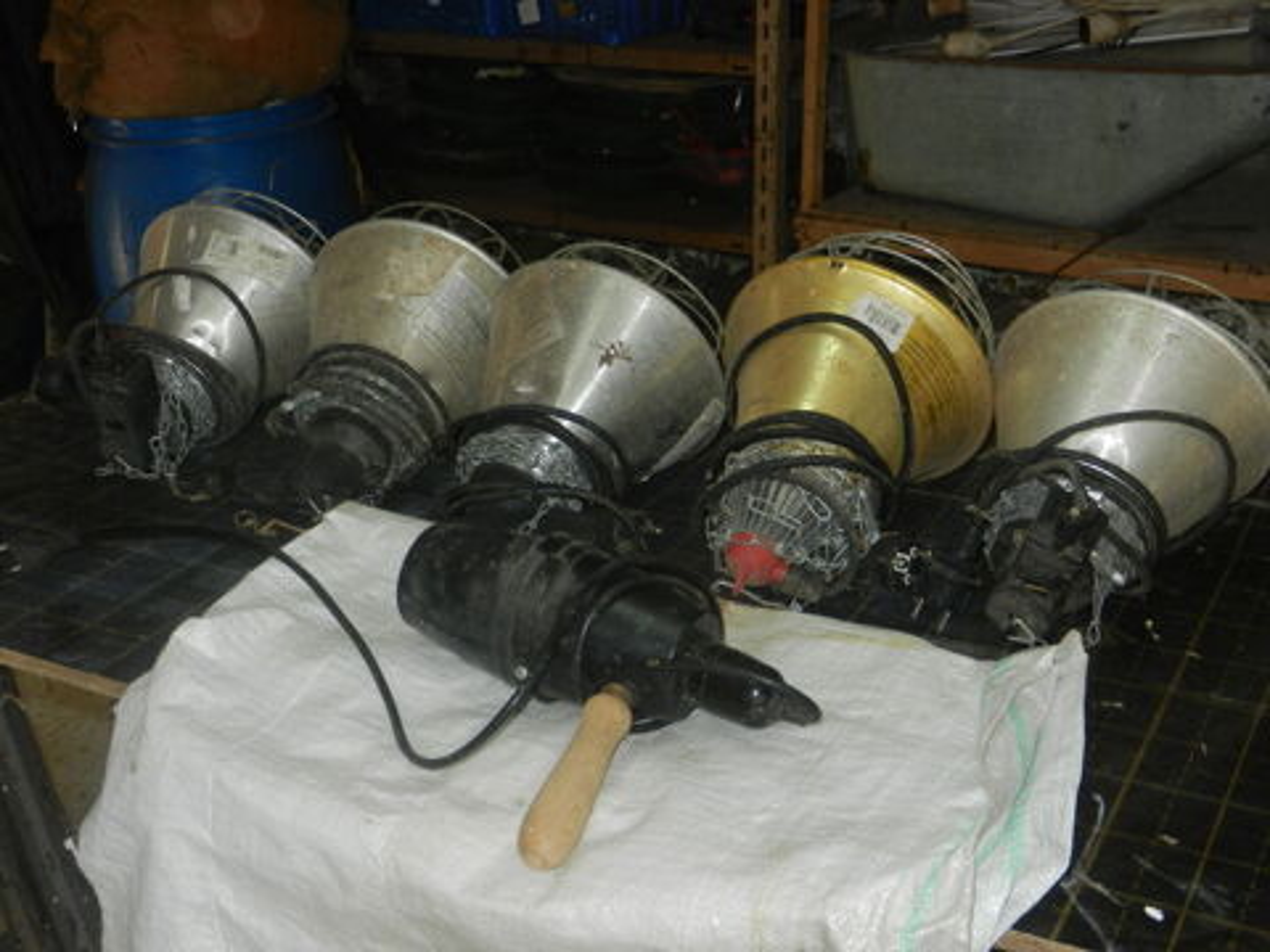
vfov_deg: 32.2
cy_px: 476
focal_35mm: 45
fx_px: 1651
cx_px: 635
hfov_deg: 42.1
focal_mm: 8.2
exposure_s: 1/30
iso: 160
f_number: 4.2
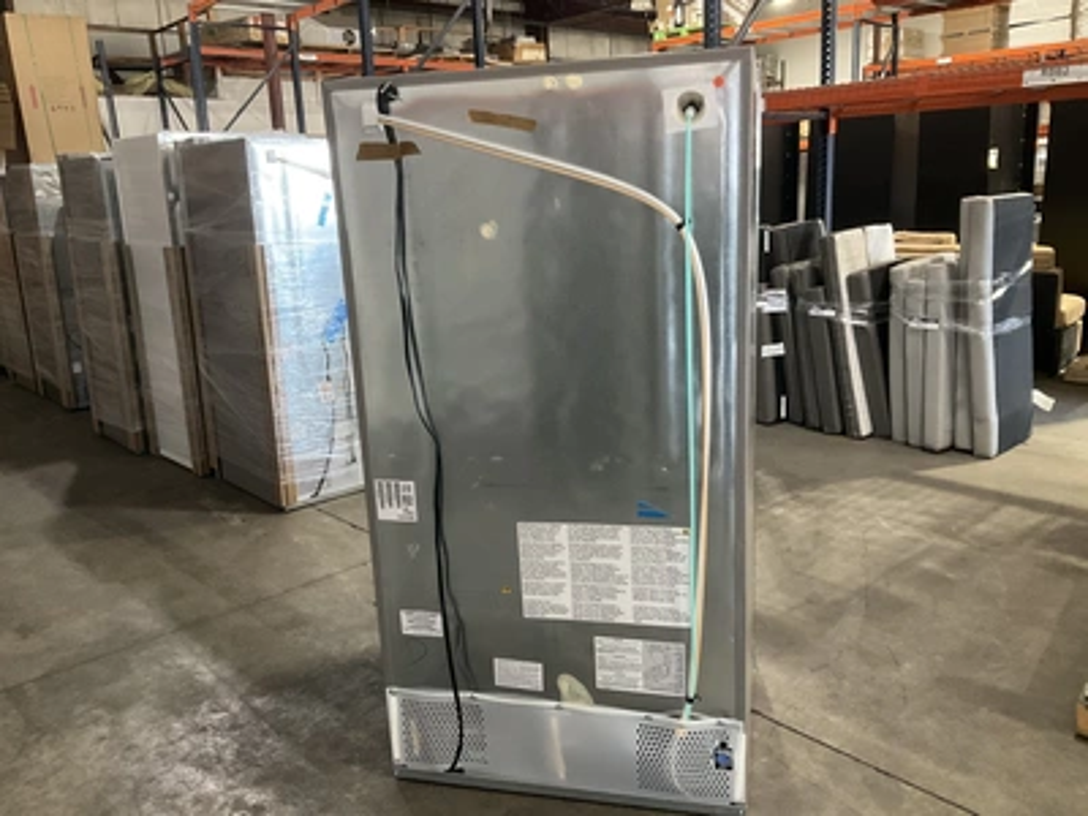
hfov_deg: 61.7
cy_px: 408
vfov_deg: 48.2
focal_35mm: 29
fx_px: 911
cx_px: 544
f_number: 1.8
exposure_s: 1/40
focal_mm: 3
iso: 320
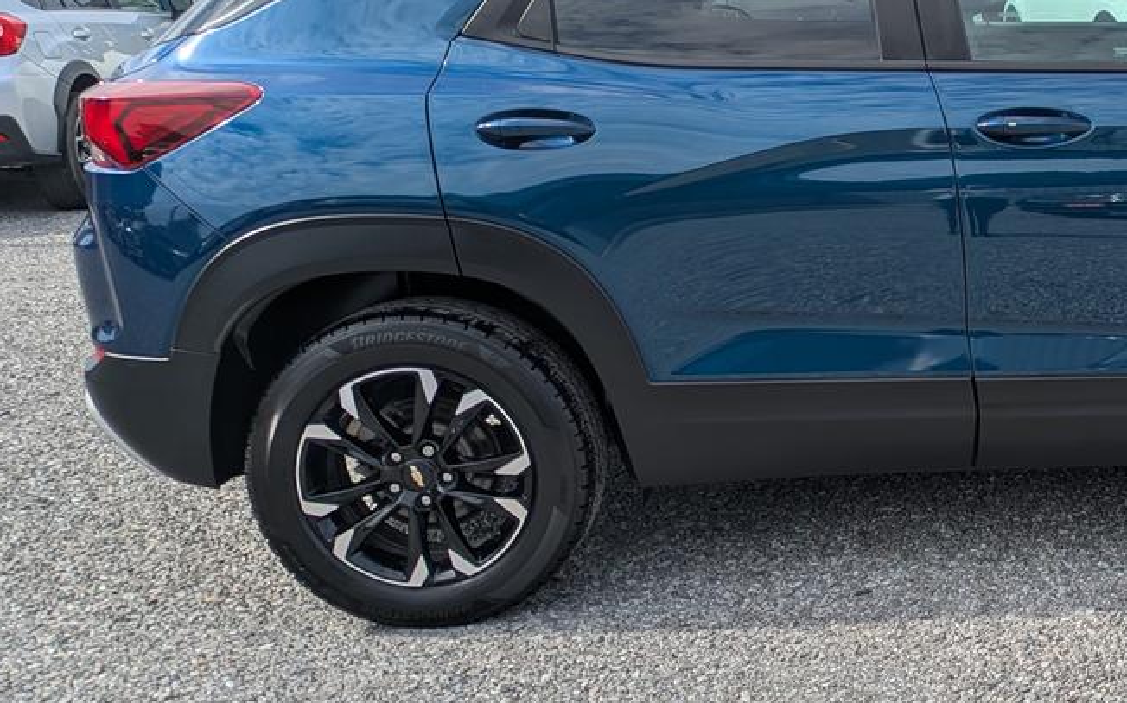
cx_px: 1071
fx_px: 1597
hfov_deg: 35.9
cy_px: 271
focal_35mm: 52
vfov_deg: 24.8
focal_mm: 5.43
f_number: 1.89
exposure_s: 1/1393
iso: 47
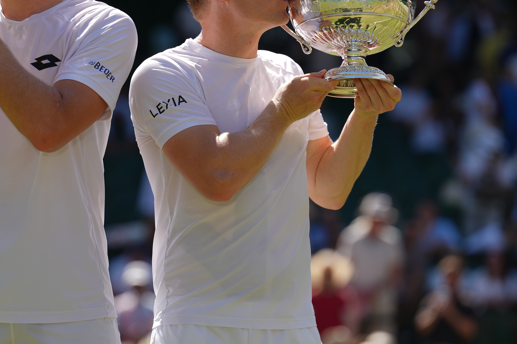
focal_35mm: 255
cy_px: 123
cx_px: 142
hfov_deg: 8.1
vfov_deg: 5.4
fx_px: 3662
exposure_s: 1/1000
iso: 80
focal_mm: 150
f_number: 2.8
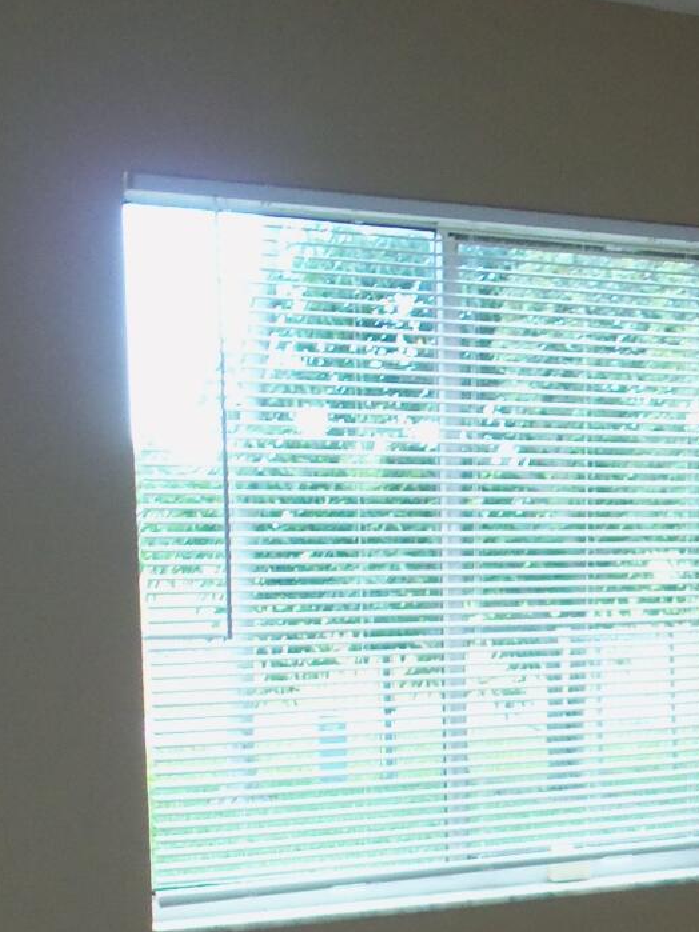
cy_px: 903
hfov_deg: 17.0
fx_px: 2235
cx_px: 843
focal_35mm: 83
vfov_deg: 22.8
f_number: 3.4
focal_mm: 5.2
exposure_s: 1/30
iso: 125
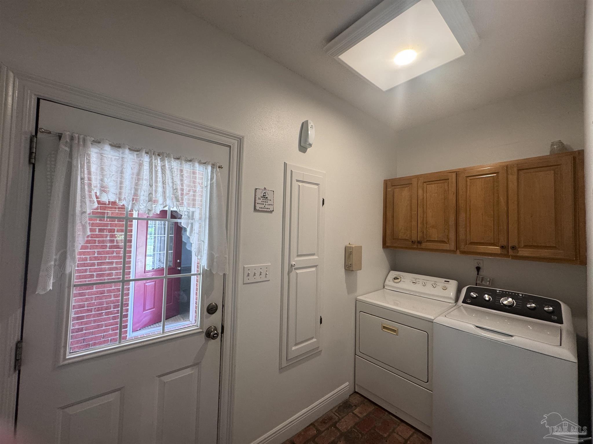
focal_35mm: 14
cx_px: 296
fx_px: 240
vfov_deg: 85.7
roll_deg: -1.2
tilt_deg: +2.0
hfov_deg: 102.1
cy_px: 222
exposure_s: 1/60
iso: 200
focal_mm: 2.22
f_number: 2.2
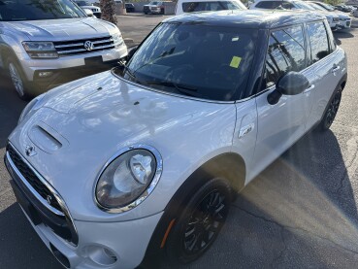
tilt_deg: -28.2
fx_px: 248
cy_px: 134
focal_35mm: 24
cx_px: 179
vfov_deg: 56.8
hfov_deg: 71.6
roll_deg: -1.0
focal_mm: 6.76
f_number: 1.78
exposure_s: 1/1727
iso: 80
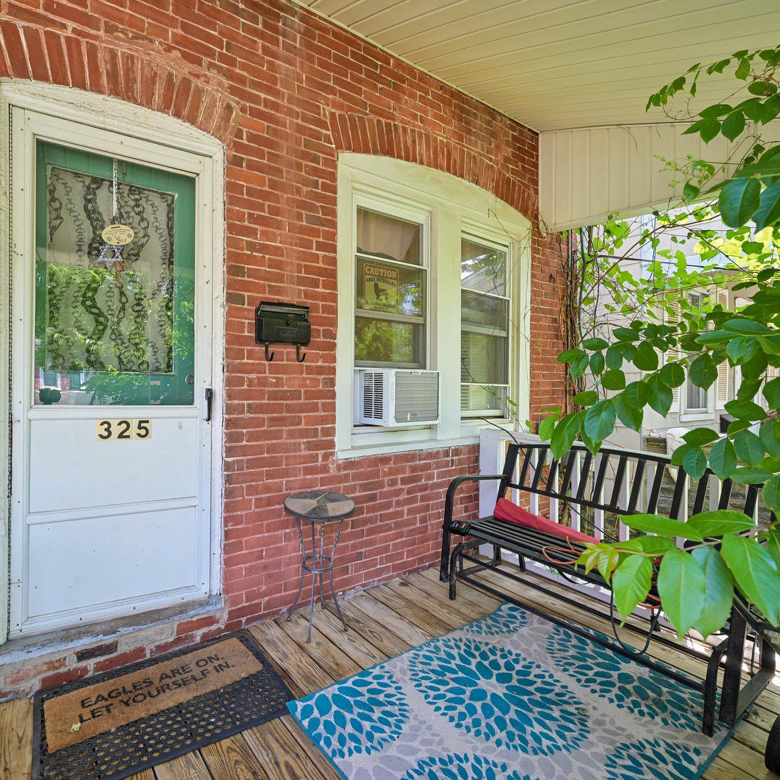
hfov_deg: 79.9
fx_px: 459
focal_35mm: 18
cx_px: 316
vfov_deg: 80.7
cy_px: 392
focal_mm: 14
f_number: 8
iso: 160
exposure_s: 1/15
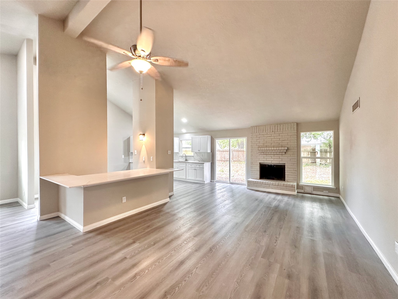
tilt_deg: +0.4
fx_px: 161
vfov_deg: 85.7
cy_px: 150
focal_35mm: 14
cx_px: 199
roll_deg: -0.5
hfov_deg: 102.1
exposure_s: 1/60
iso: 160
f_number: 2.2
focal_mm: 2.22
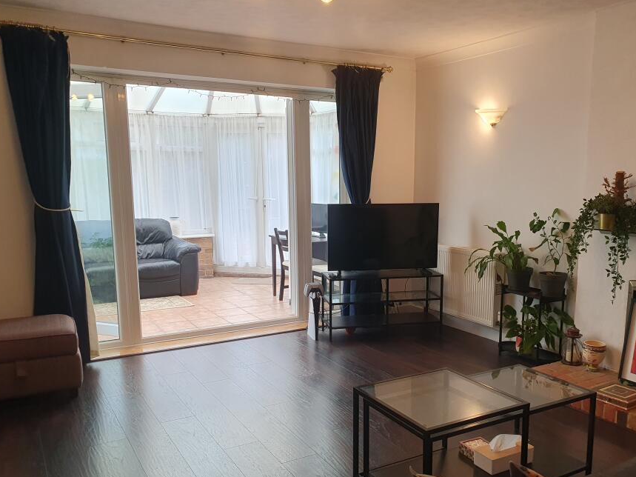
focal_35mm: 31
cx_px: 357
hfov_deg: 58.2
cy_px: 279
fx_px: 569
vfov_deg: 45.3
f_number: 2.4
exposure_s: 1/100
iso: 80
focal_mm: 4.32
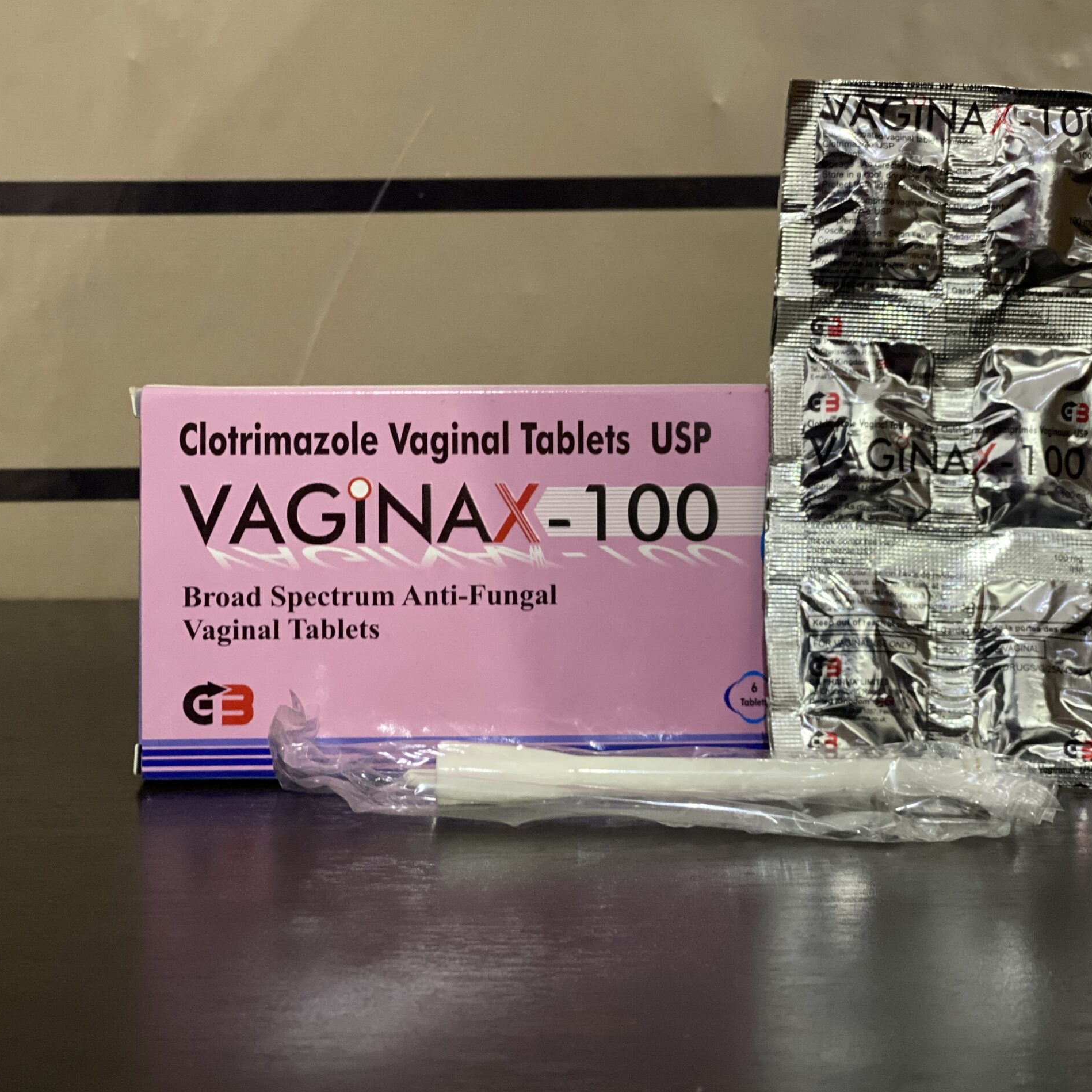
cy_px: 549
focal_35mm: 62
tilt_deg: -6.4
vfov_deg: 27.7
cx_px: 591
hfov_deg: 27.7
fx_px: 2213
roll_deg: +1.8
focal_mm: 6
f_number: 2
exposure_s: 1/40
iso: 400
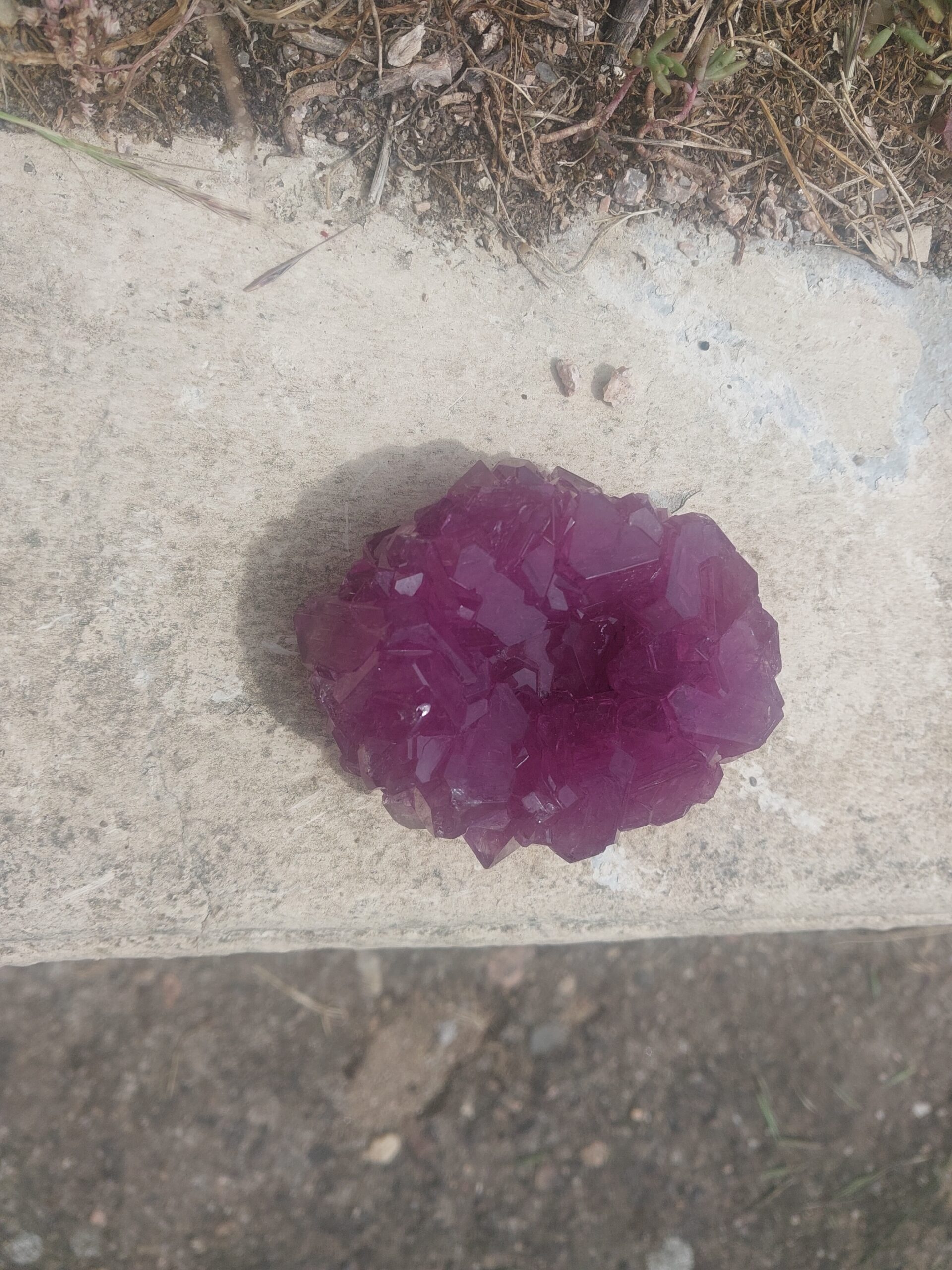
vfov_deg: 60.0
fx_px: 1100
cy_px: 635
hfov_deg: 46.8
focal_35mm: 30
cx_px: 476
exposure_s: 1/1047
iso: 20
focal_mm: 4.6
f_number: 1.8
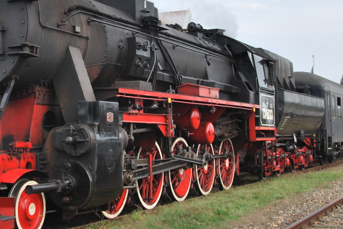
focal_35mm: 78
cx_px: 99
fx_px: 746
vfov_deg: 17.4
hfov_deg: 25.7
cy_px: 72
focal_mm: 21
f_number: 7.1
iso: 100
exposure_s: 1/200
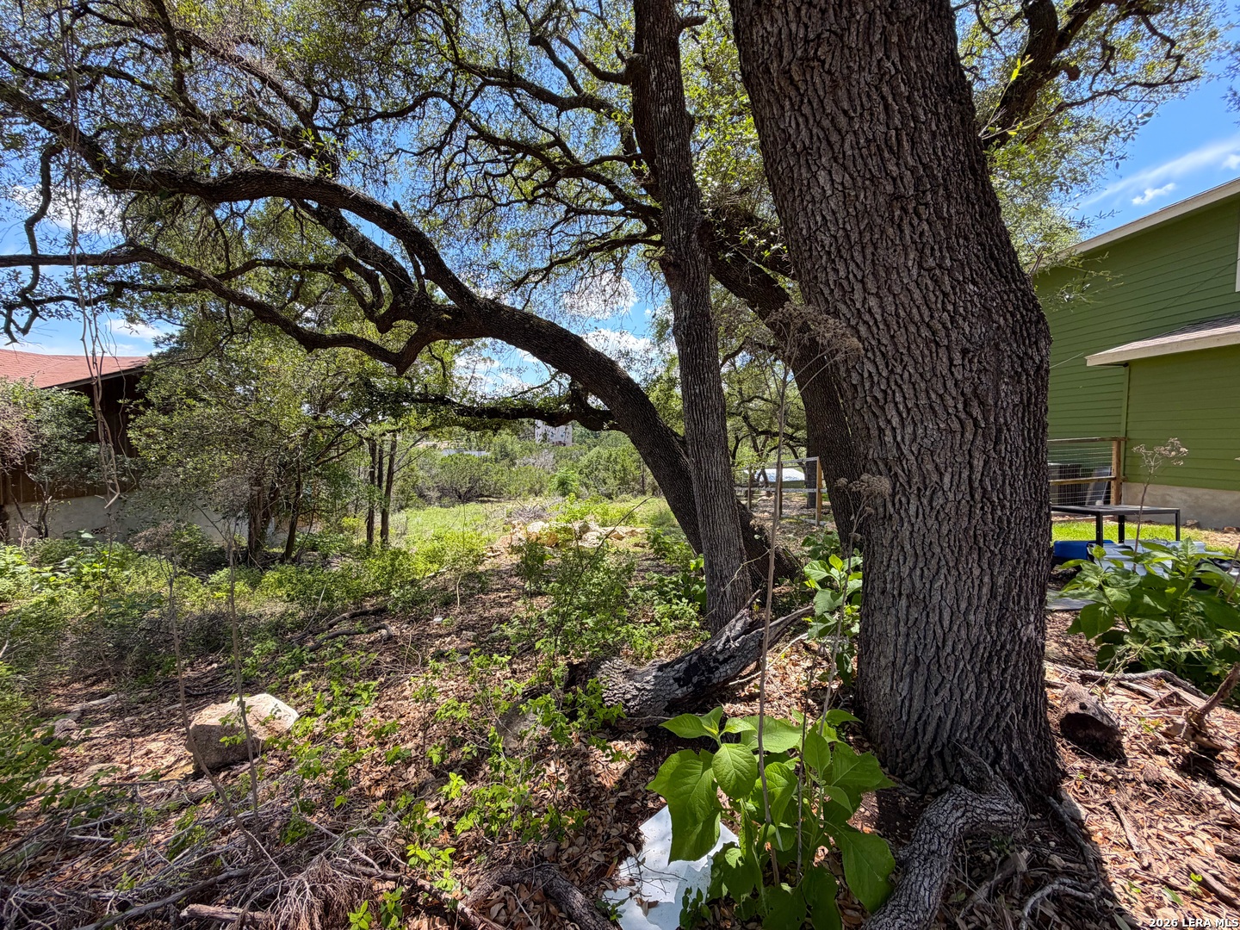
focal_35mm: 14
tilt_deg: -2.6
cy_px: 465
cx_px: 620
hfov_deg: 102.1
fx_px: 502
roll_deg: -0.1
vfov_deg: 85.7
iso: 50
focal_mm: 2.22
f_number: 2.2
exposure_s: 1/395
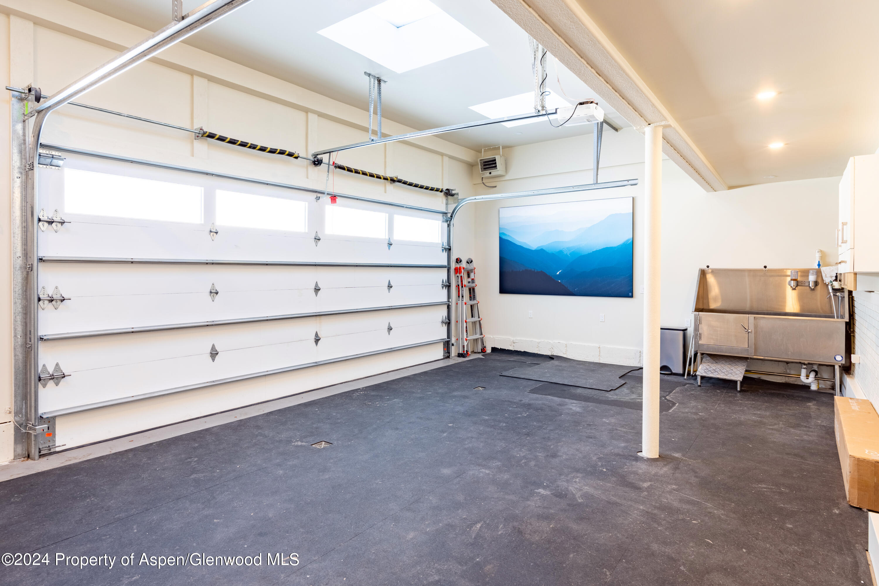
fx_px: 488
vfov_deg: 61.9
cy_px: 293
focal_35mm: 20
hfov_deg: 84.0
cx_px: 440
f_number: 11
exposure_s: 1/40
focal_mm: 20
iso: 400
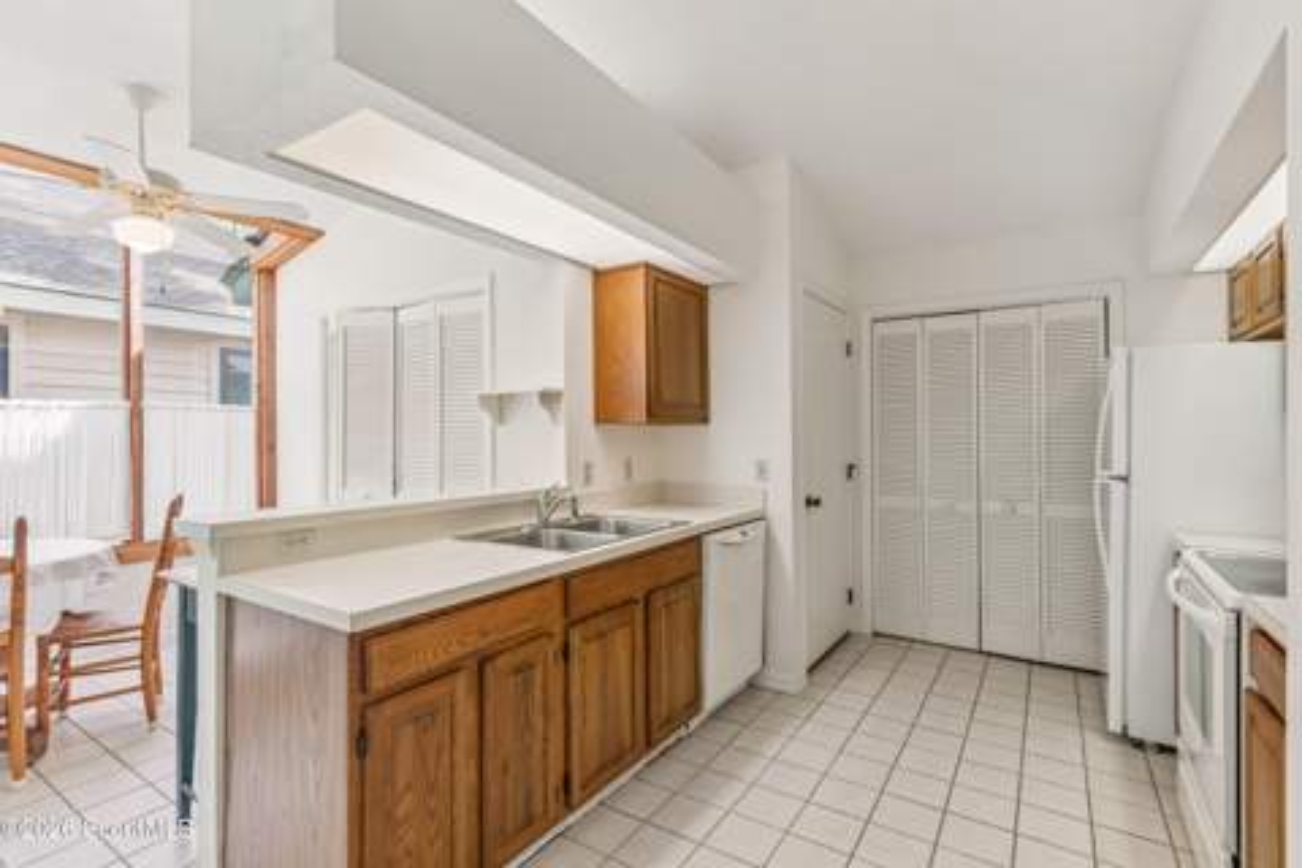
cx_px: 651
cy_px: 434
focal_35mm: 17
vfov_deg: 70.4
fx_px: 615
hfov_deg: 93.3
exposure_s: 1/10
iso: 250
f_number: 8
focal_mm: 17
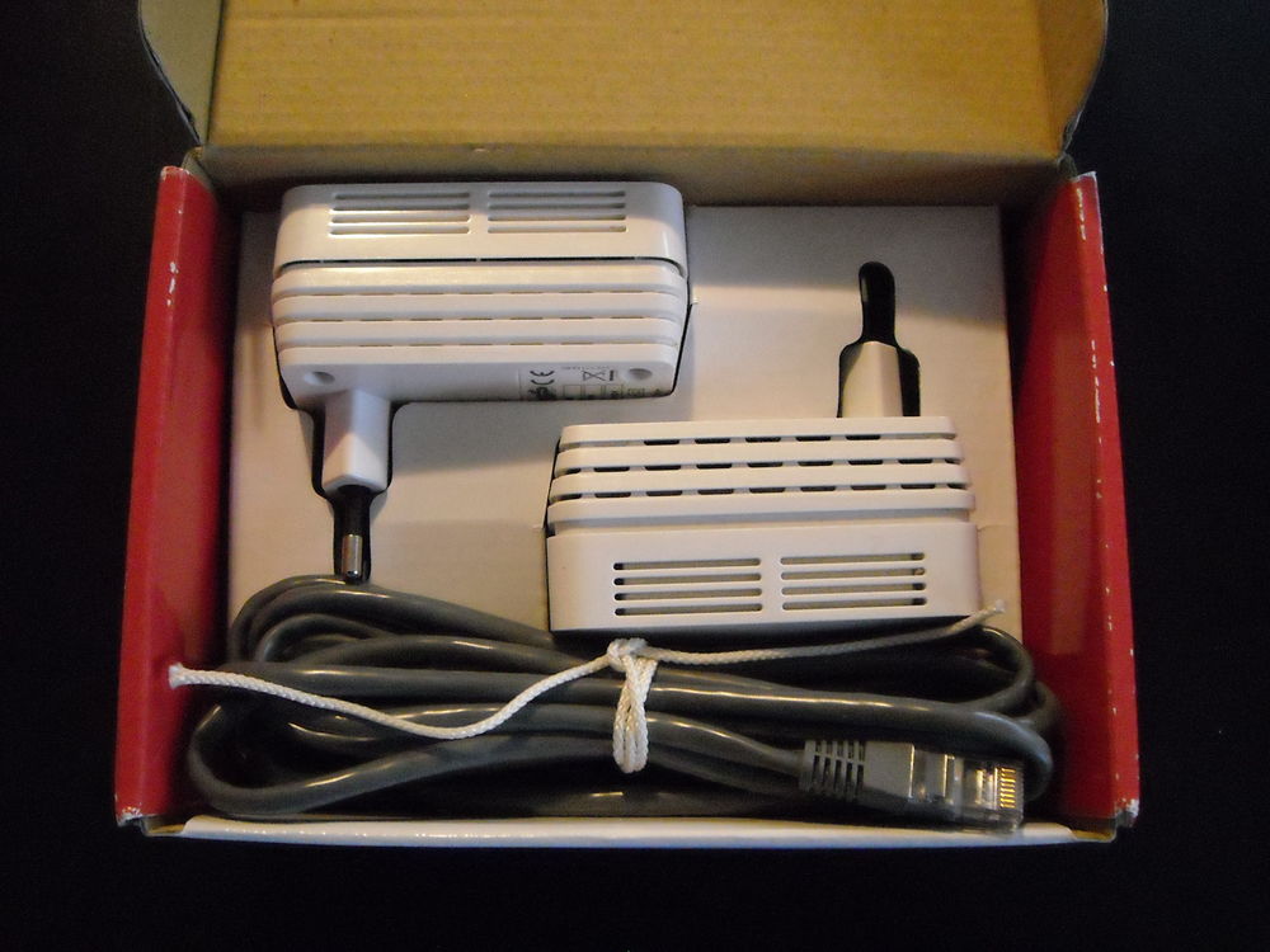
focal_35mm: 35
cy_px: 476
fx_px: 1284
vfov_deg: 40.7
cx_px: 635
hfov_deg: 52.6
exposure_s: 1/19
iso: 800
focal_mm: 5.7
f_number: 2.8
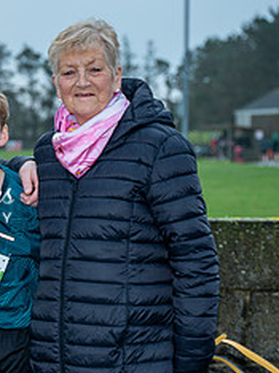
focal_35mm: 124
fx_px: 1335
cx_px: -94
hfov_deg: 11.6
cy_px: 168
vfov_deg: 15.9
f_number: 4
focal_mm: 52
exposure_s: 1/200
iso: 100
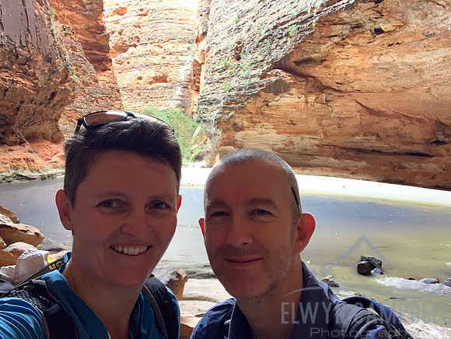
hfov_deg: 56.8
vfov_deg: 44.2
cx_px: 226
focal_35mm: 32
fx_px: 417
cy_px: 170
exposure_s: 1/30
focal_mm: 2.87
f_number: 2.2
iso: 320
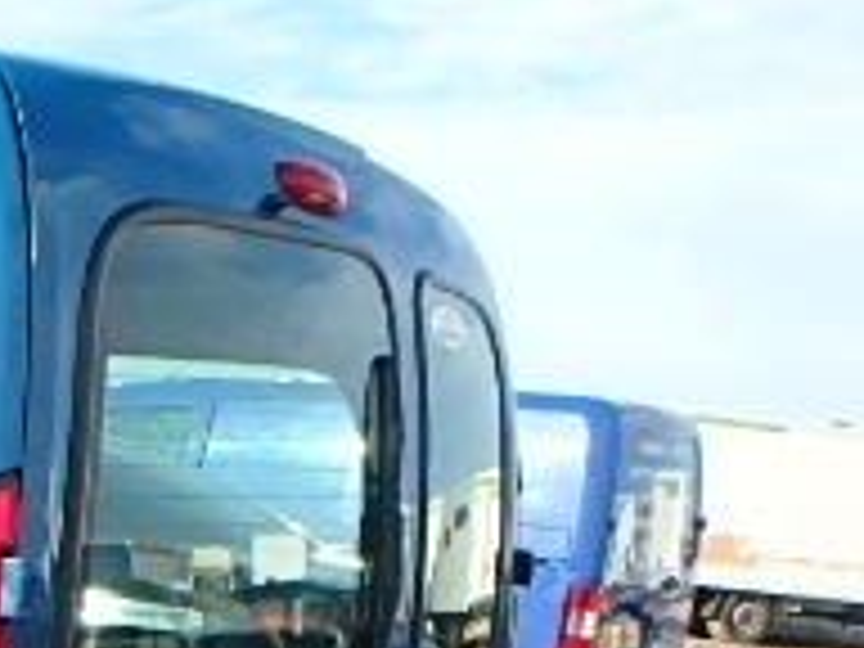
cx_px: -418
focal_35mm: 70
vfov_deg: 19.9
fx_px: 1747
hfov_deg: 22.8
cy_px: 756
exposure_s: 1/640
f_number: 3.5
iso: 125
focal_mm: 3.7
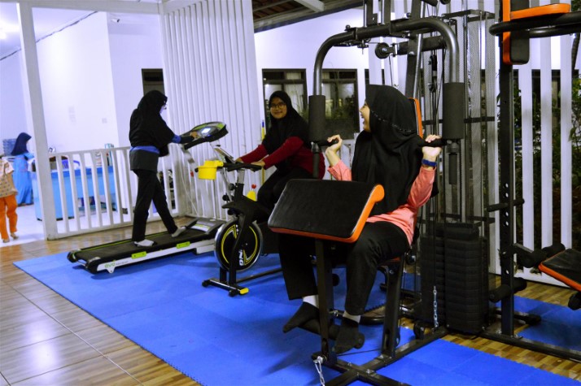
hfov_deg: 53.2
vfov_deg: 36.8
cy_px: 193
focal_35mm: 36
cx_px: 290
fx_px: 581
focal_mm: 24
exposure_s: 1/15
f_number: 4
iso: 2800
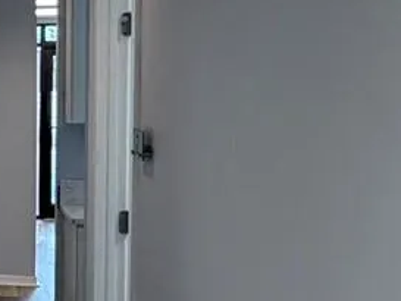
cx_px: -234
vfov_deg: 18.0
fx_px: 950
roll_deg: +1.1
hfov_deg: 19.9
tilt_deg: -3.1
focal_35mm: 82
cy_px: 138
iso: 125
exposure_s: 1/120
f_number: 2.2
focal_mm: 2.22
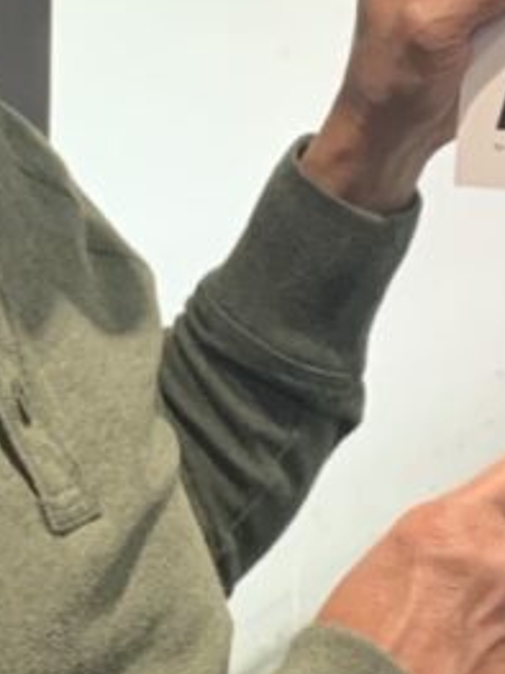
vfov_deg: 12.9
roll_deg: -1.7
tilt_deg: -9.2
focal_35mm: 152
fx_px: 2959
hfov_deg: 9.7
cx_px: 392
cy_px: 136
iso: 200
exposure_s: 1/60
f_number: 1.8
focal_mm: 4.25
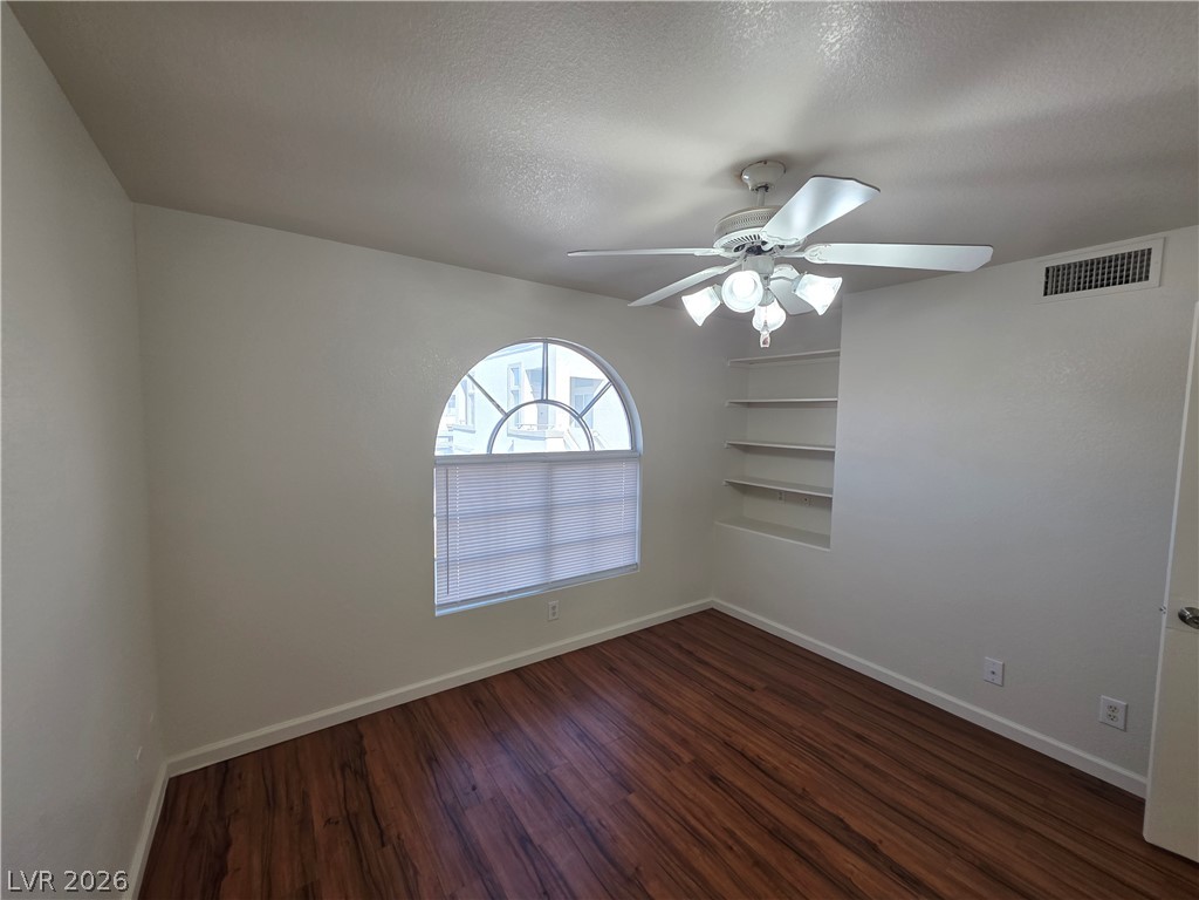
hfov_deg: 106.2
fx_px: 450
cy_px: 450
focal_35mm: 13
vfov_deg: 89.9
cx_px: 600
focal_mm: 2.2
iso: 125
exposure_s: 1/120
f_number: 1.9
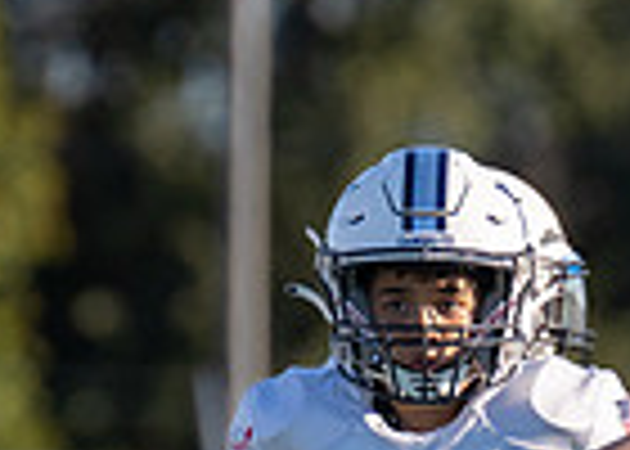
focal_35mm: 1956
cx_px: 288
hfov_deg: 1.0
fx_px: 34998
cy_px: 826
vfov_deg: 0.7
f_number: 4
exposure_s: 1/1600
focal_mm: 280
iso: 200
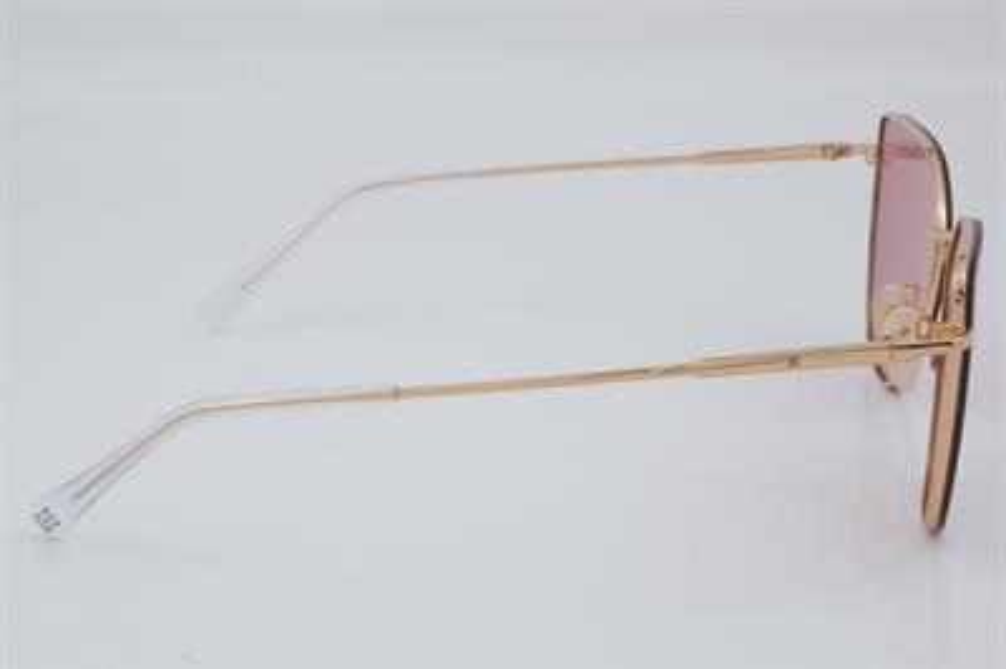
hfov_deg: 27.0
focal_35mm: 75
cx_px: 503
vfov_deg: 18.2
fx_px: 2094
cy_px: 334
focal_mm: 50
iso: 100
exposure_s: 1/4
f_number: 32
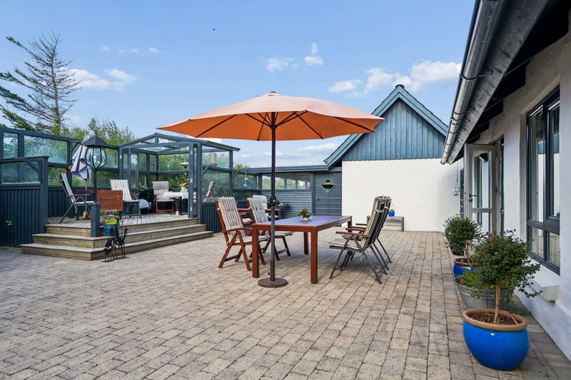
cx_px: 286
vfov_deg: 59.5
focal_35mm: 21
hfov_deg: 81.2
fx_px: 333
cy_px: 190
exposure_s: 1/640
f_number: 4.5
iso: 320
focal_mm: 21
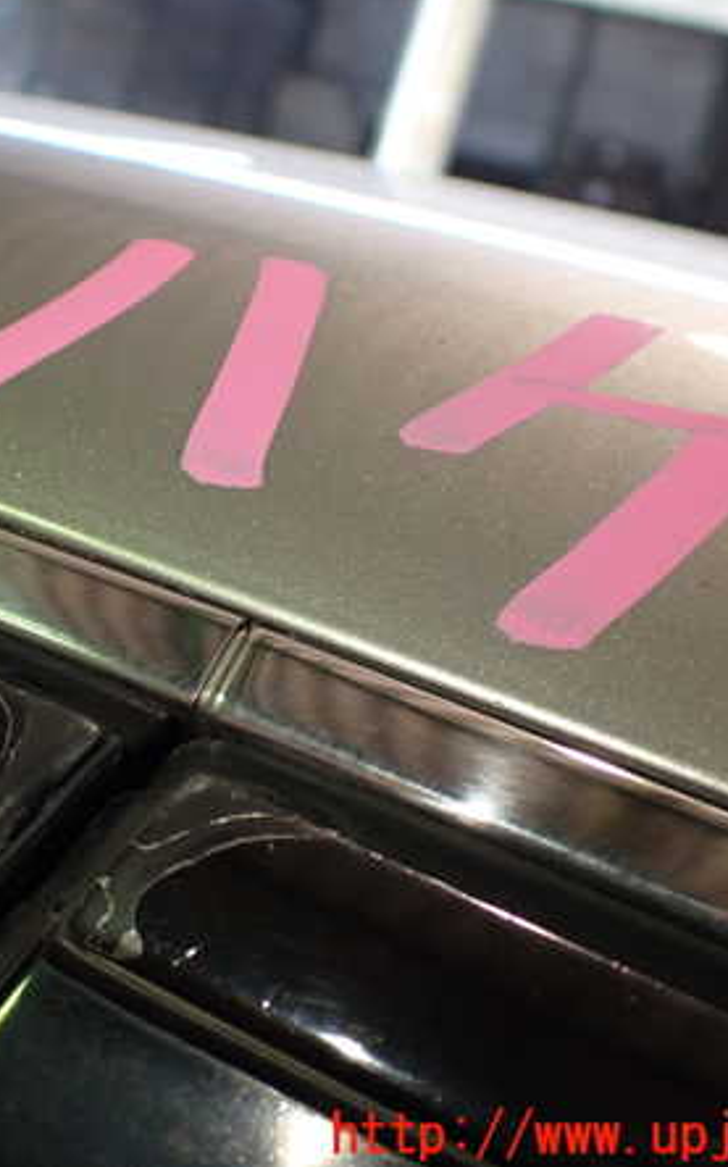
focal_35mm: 43
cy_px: 578
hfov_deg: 29.1
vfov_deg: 46.2
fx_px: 1367
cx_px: 137
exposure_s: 1/125
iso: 250
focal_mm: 5.4
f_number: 2.3
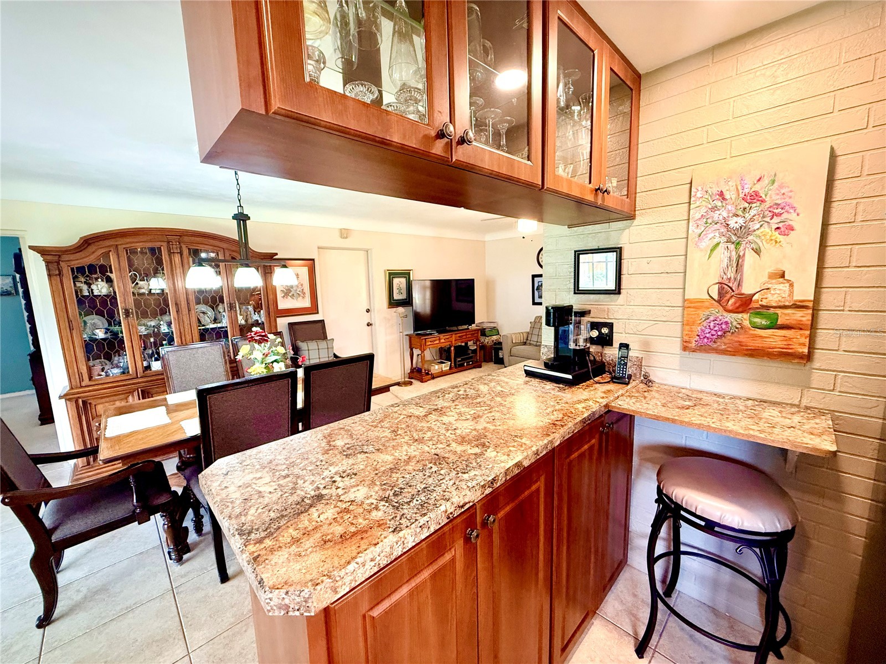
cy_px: 332
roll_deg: +2.0
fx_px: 358
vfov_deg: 85.7
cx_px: 443
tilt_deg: -7.8
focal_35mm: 14
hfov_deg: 102.1
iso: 320
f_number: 2.2
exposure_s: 1/60
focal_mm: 2.22
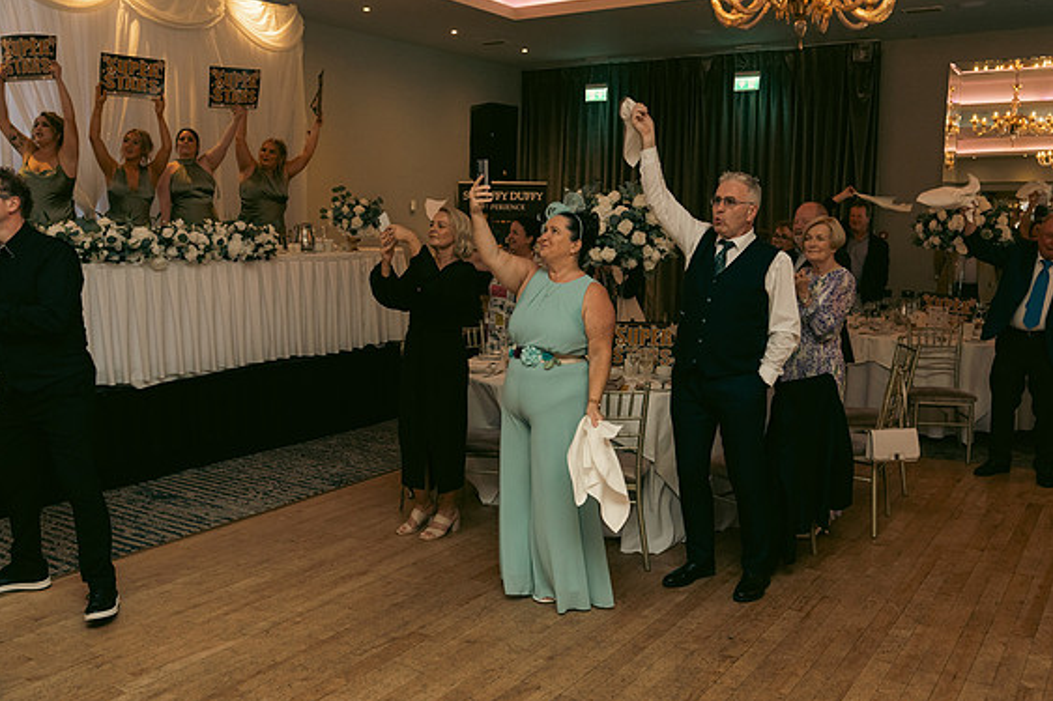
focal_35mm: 33
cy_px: 343
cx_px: 535
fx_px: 965
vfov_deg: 39.9
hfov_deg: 57.2
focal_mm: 32
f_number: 3.5
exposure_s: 1/160
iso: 2500
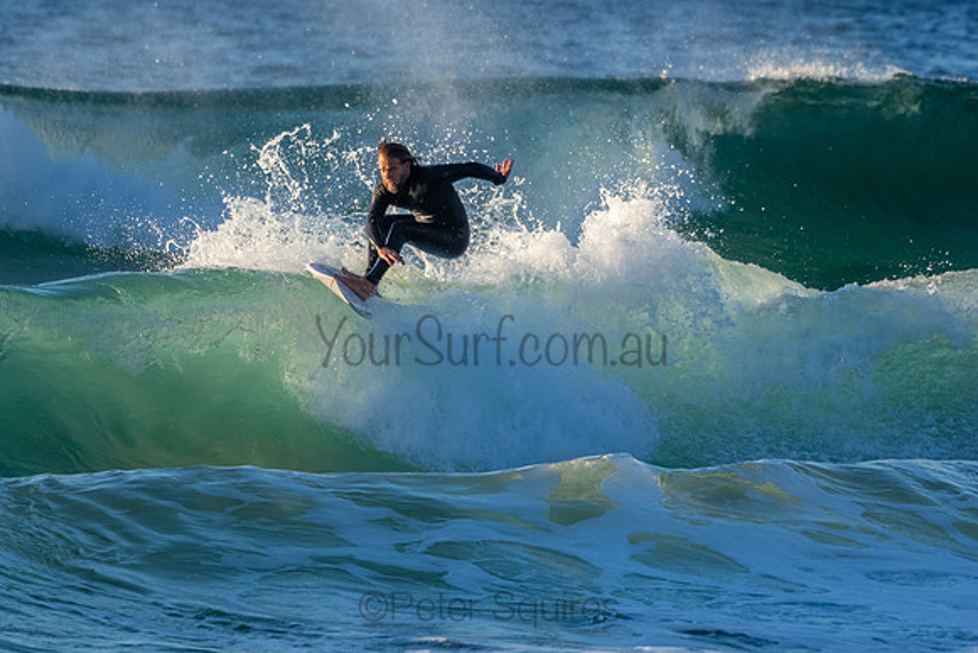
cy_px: 326
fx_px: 14265
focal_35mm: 525
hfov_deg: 3.9
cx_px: 489
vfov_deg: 2.6
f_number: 5.6
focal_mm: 350
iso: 500
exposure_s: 1/1250
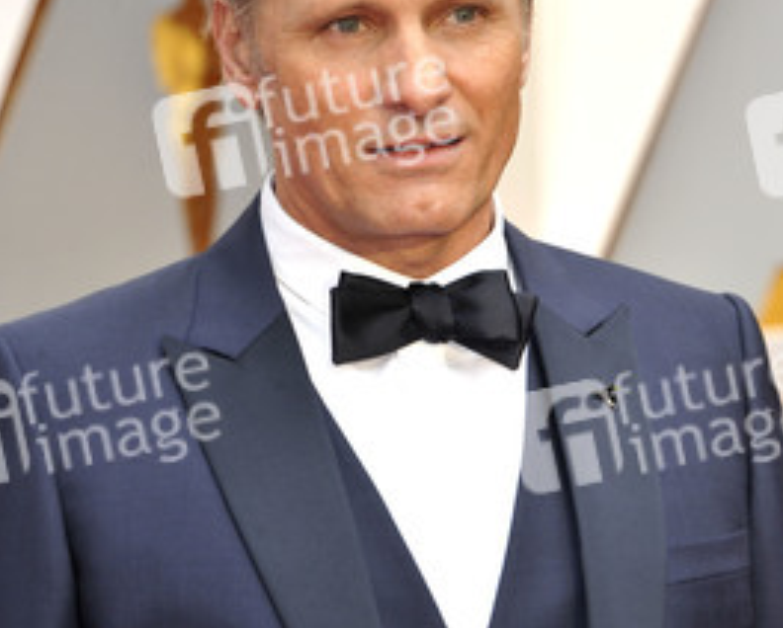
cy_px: 275
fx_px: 9887
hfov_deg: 4.5
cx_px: 393
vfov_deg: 3.6
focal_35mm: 426
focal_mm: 300
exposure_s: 1/250
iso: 1000
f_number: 7.1
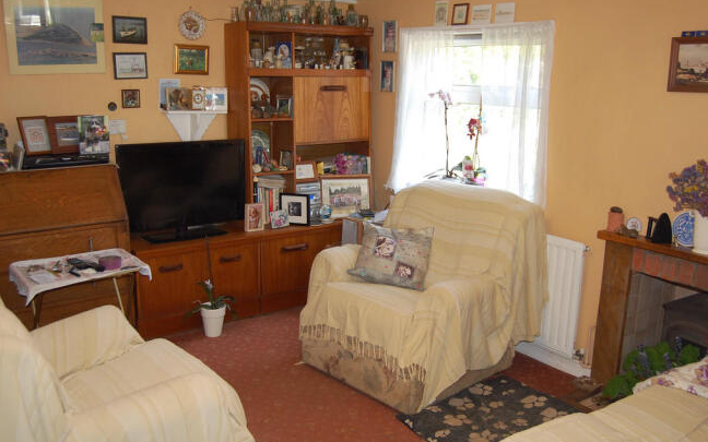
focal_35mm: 34
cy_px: 225
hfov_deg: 56.7
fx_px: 656
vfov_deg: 37.3
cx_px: 357
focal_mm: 22
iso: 400
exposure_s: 1/60
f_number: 3.8
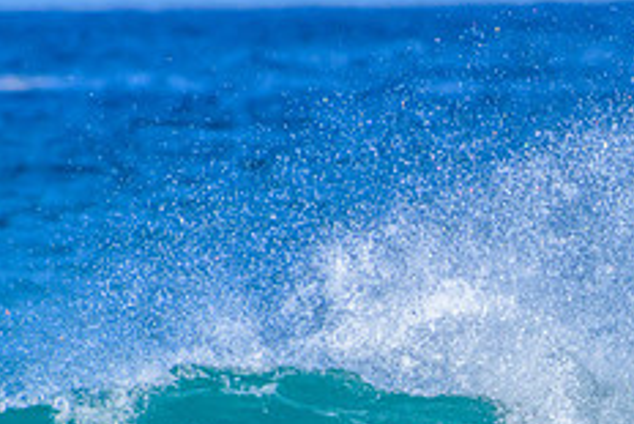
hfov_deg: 0.8
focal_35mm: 2498
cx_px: 790
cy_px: 488
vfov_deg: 0.6
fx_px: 44018
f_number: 11
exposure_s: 1/2000
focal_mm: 1000
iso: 1250
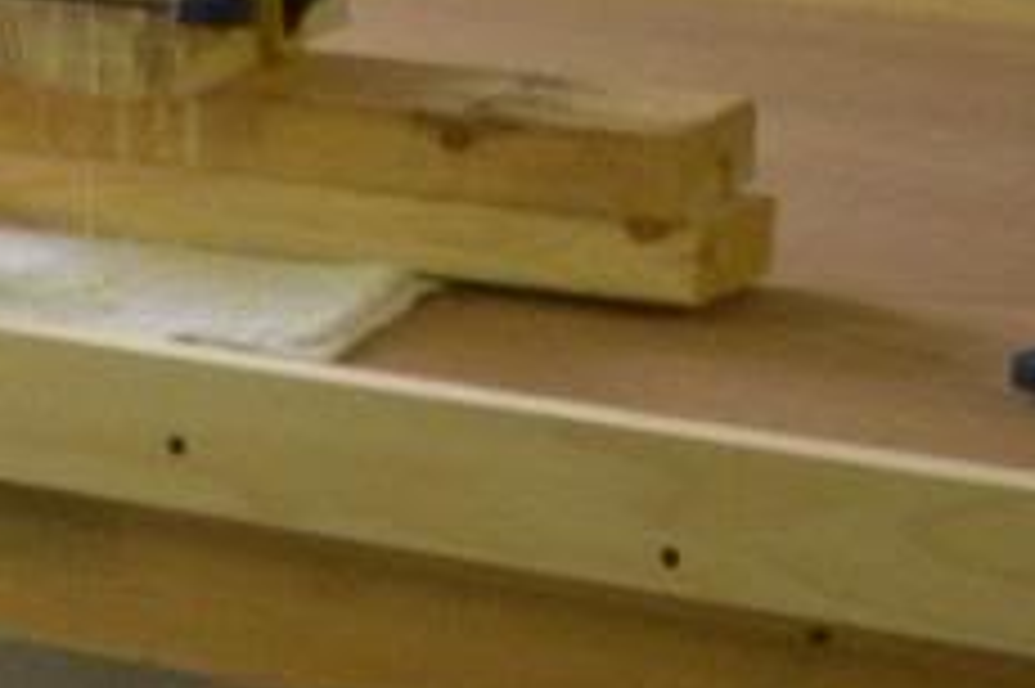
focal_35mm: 167
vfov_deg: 8.2
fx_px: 4798
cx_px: 140
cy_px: 742
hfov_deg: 12.2
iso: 400
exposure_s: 1/40.2
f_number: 3.5
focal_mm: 6.3
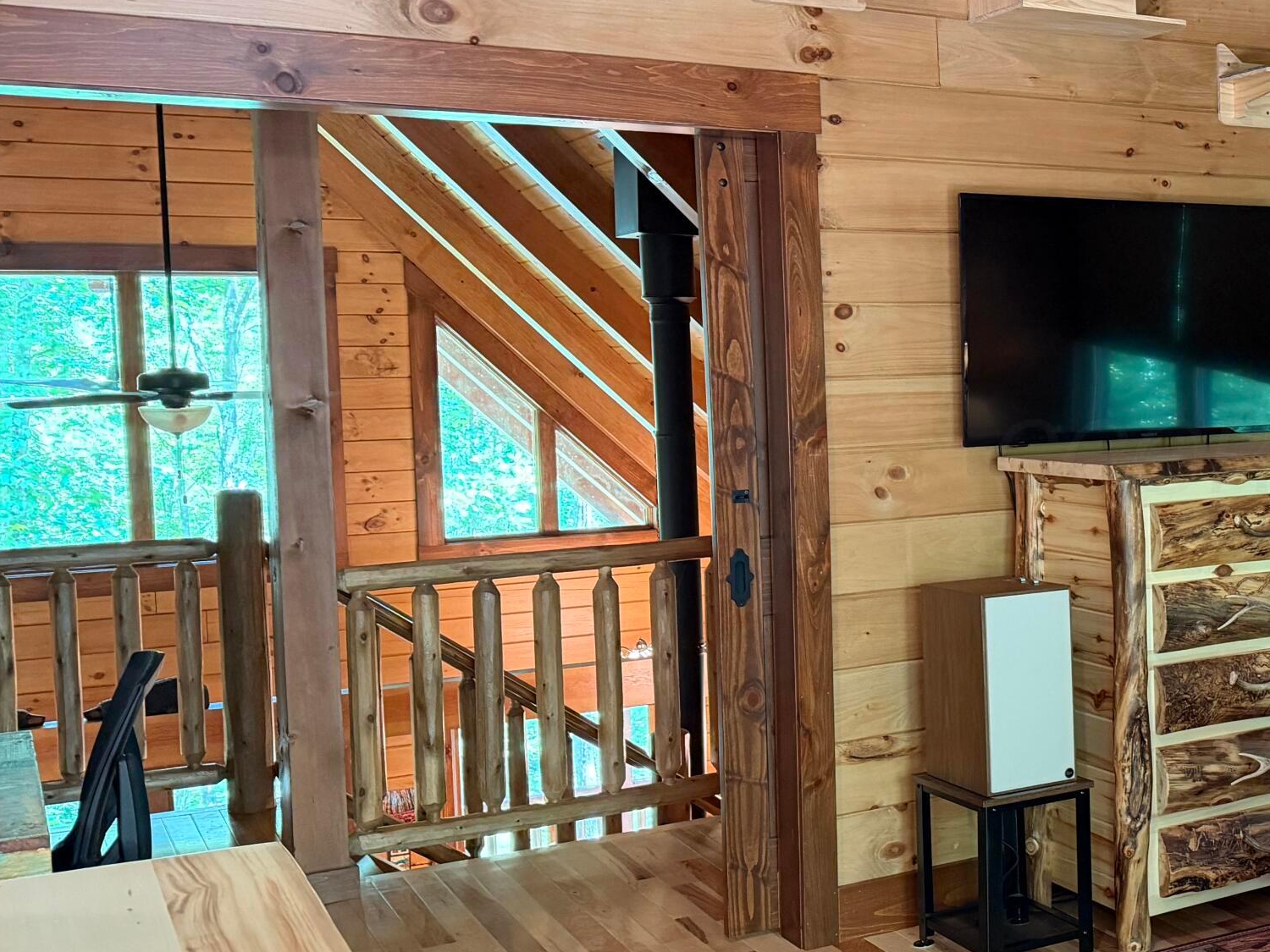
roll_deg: +1.1
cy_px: 456
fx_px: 1761
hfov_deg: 36.0
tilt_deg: -3.2
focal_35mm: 48
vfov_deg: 30.3
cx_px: 1248
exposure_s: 1/49
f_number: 1.78
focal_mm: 6.76
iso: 800
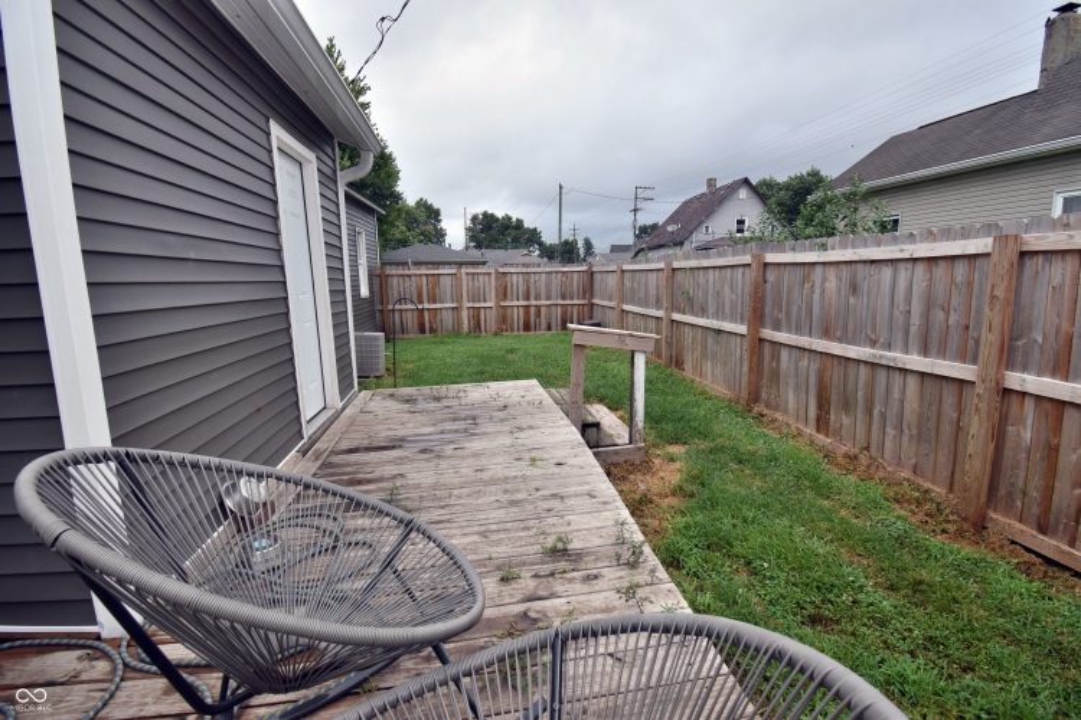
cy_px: 360
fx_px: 450
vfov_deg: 77.3
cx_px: 540
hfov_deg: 100.4
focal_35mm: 15
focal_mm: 10
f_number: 8
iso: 100
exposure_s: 1/200
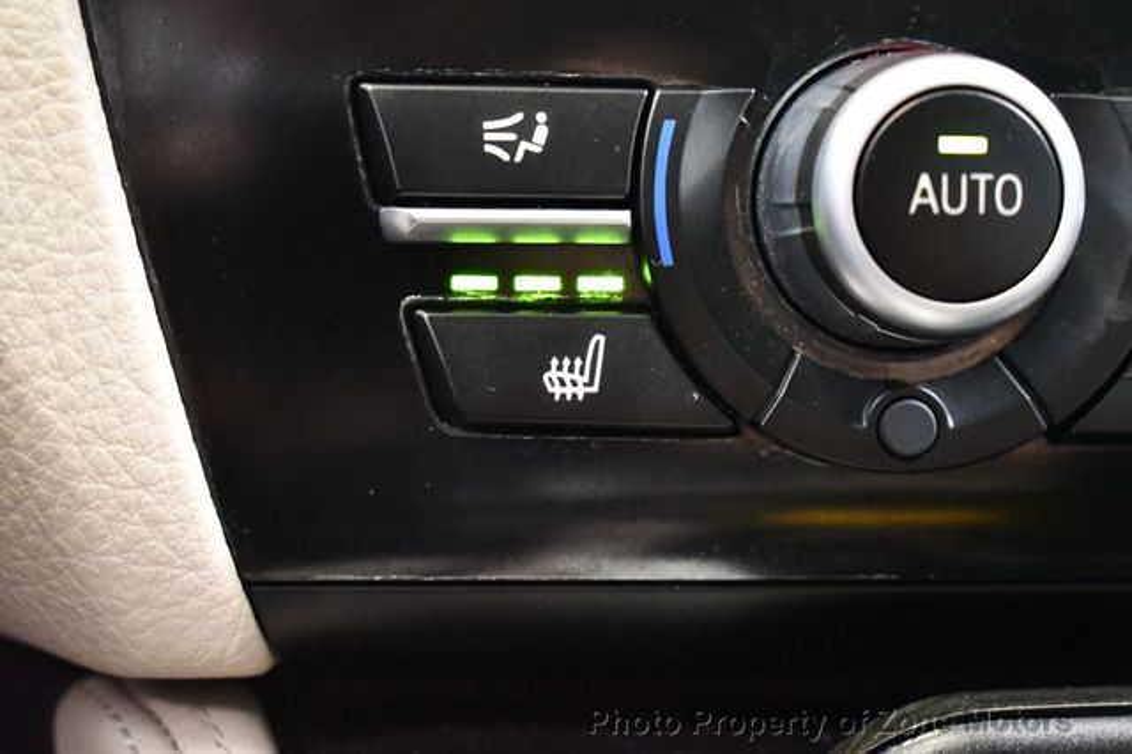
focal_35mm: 75
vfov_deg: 18.2
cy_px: 377
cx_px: 566
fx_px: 2357
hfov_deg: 27.0
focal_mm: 50
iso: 12800
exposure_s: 1/25
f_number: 5.6
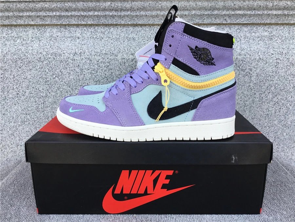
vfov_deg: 45.4
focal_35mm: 31
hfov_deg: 58.4
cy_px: 111
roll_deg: +1.1
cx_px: 148
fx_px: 264
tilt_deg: -14.8
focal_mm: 3.3
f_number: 2.4
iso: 25
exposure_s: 1/222
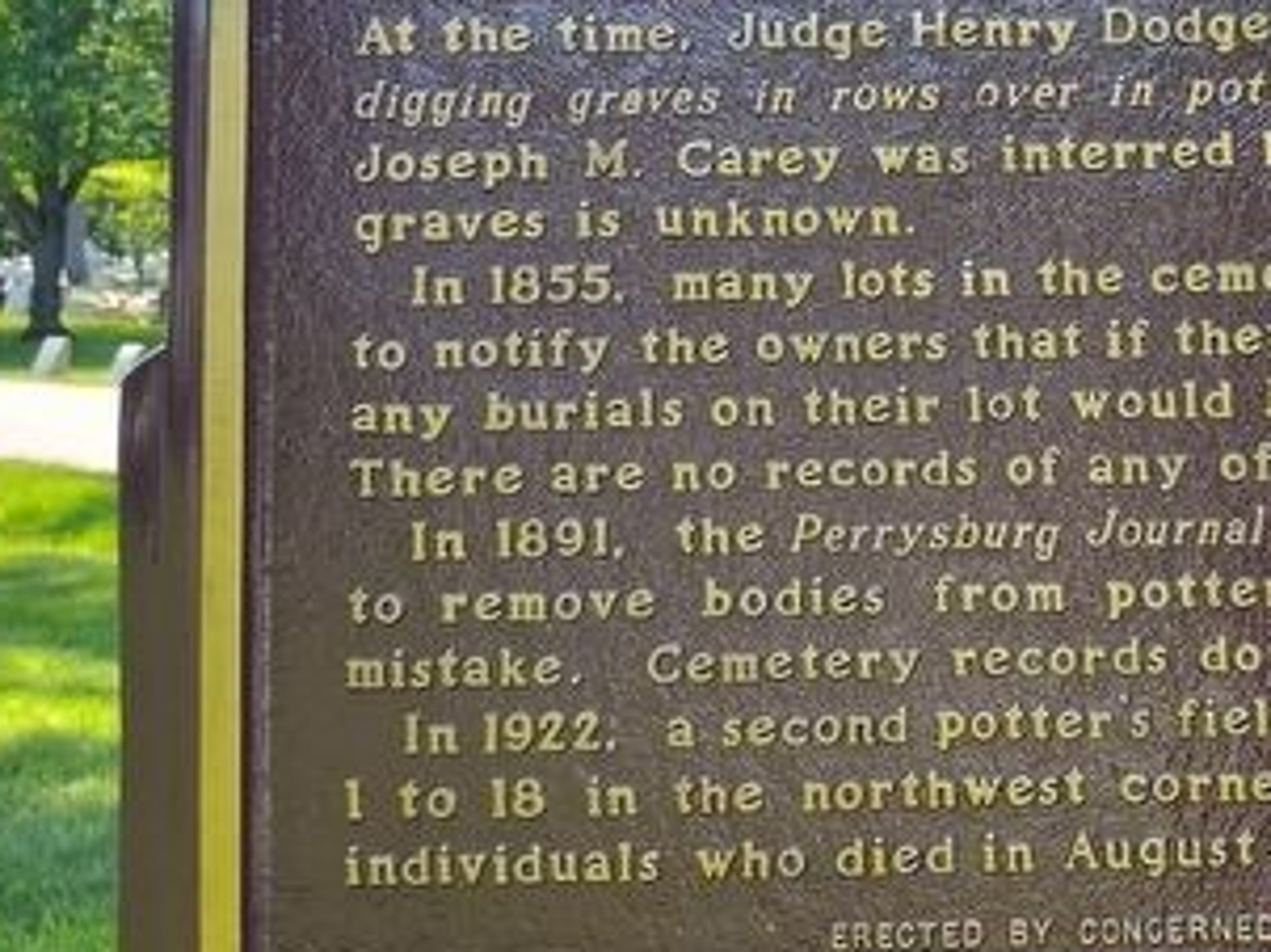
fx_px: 2238
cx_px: 1423
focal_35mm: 61
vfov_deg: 23.3
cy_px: 76
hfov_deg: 28.6
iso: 100
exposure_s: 1/306
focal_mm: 5.56
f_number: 1.8
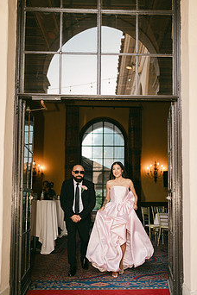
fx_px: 378
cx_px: 120
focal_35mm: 46
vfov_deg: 42.6
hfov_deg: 29.2
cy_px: 173
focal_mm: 35
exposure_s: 1/125
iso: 64
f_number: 1.2
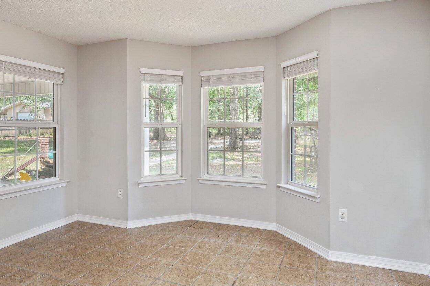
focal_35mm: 23
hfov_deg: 76.1
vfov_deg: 54.9
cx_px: 215
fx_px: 274
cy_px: 130
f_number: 7.1
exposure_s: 1/50
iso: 400
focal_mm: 14
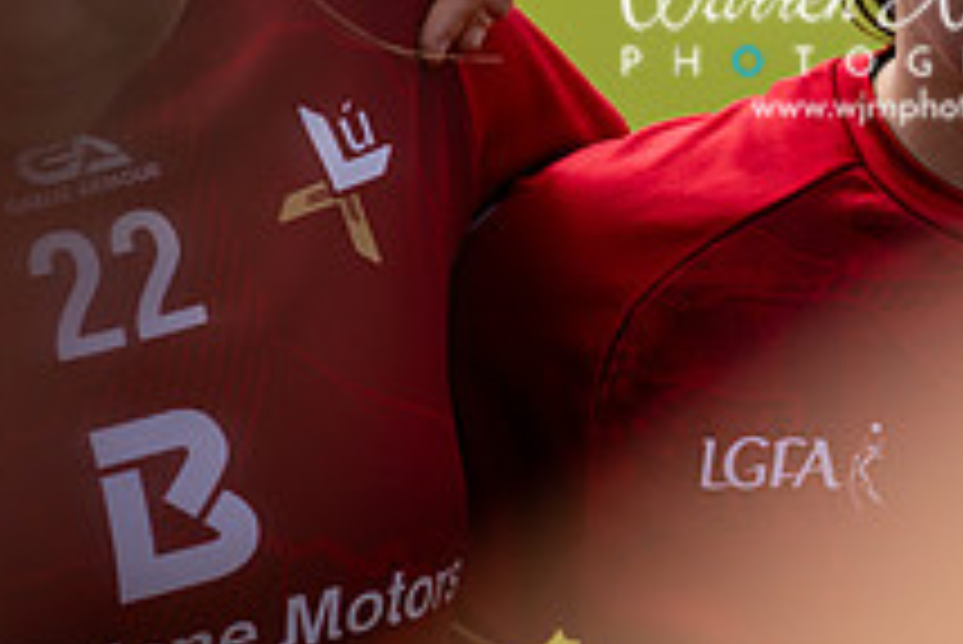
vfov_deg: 3.4
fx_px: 10867
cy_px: -79
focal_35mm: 406
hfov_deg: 5.1
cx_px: 914
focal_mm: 150
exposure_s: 1/1250
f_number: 4
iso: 100
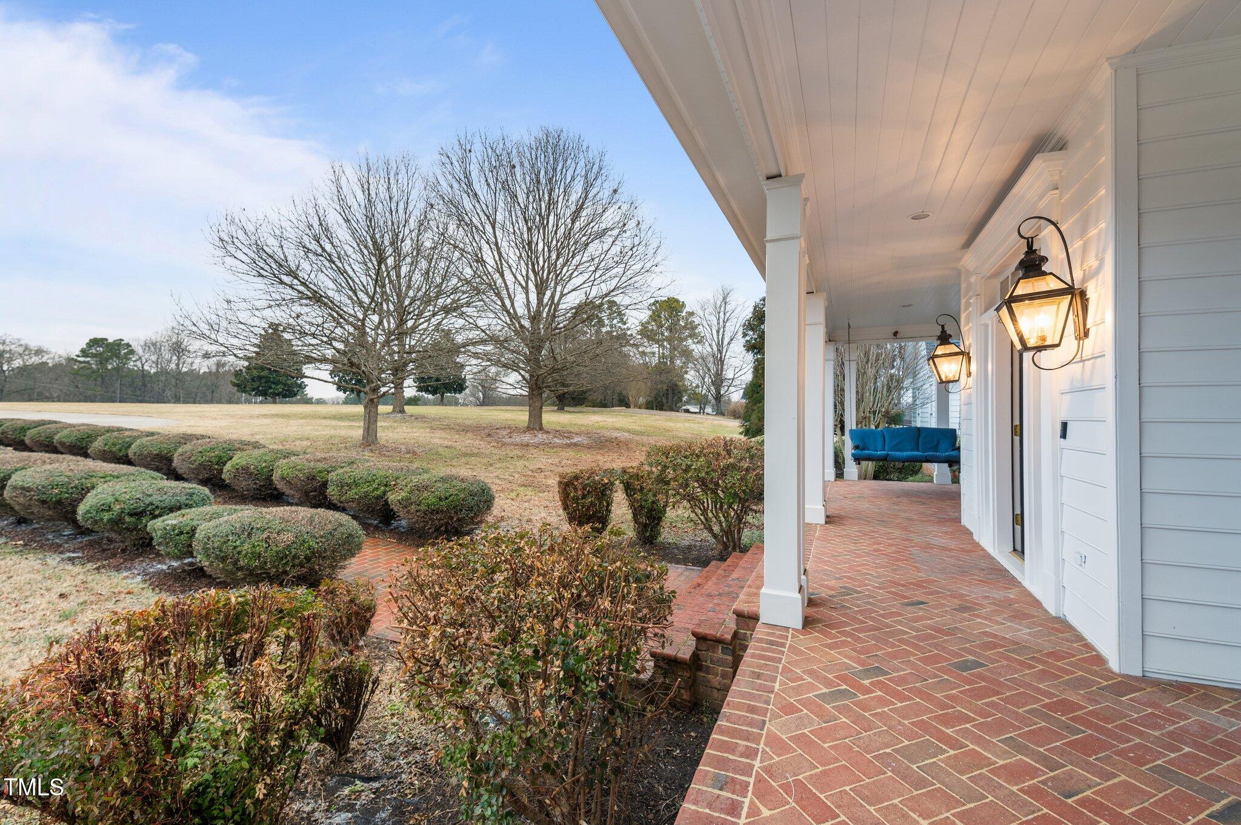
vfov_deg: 77.2
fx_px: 517
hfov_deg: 100.4
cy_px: 412
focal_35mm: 15
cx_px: 620
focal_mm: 15
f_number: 6.3
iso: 400
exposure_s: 1/6
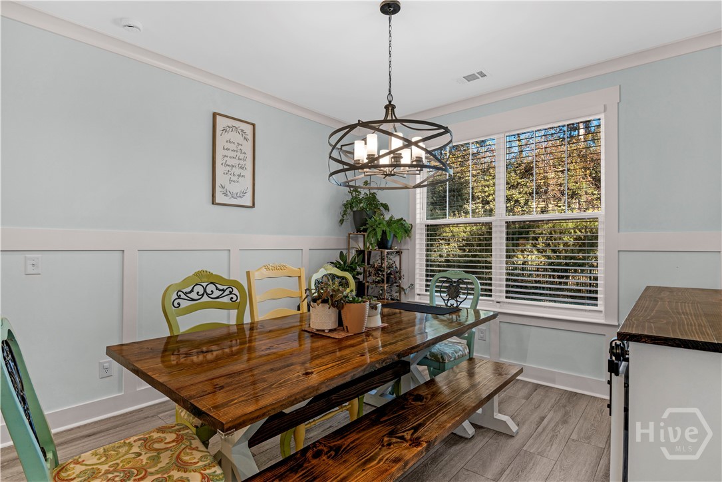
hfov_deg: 95.0
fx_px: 331
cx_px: 361
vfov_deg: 72.1
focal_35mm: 16
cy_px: 241
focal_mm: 11
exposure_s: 1/2.5
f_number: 7.1
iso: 100
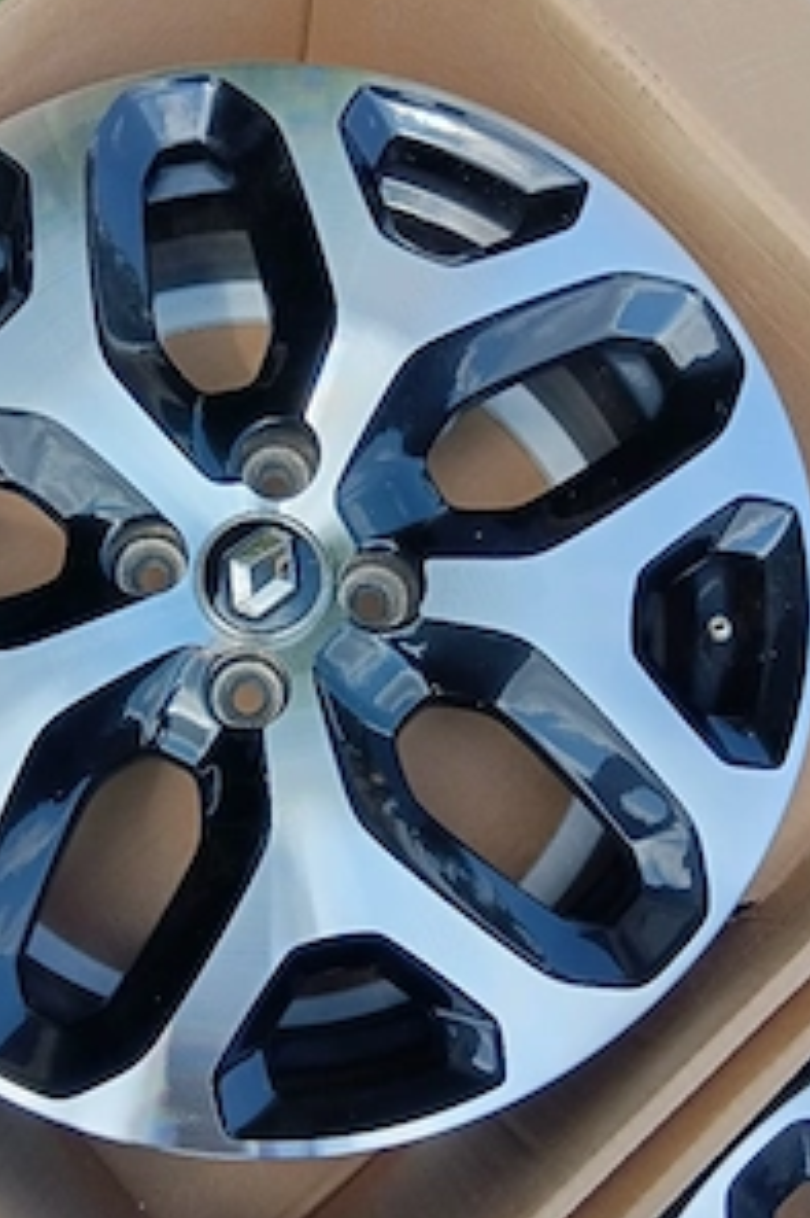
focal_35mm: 38
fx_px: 1284
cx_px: 255
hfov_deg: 34.6
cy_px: 625
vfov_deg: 50.7
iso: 100
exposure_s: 1/556
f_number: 1.9
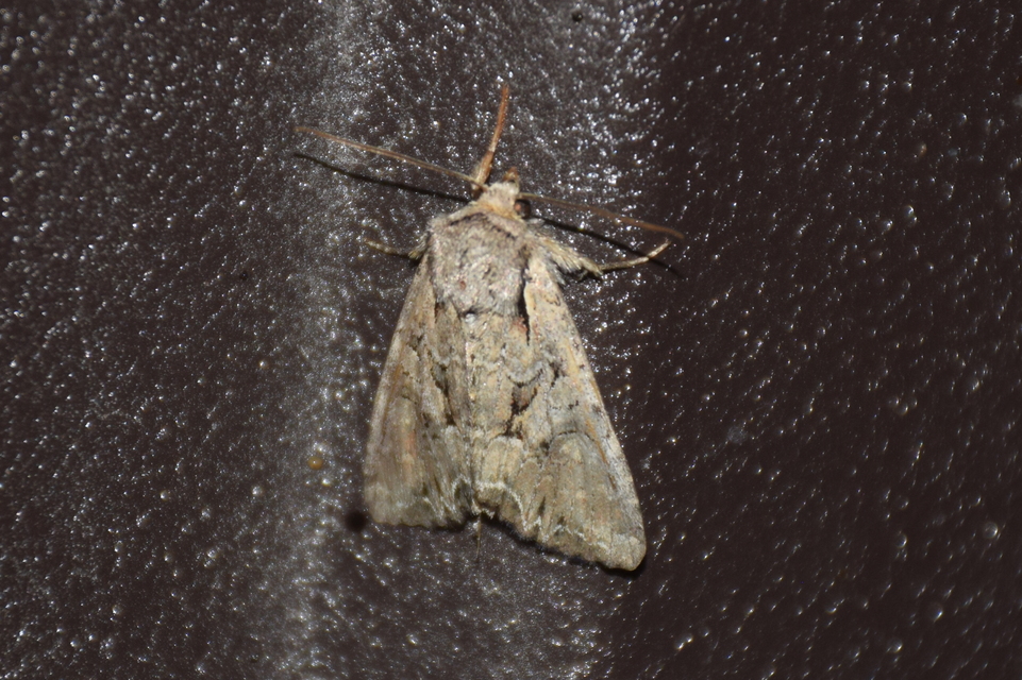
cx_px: 511
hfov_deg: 9.8
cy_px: 340
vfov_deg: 6.5
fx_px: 5959
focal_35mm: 210
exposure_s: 1/60
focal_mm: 140
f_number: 7.1
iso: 320
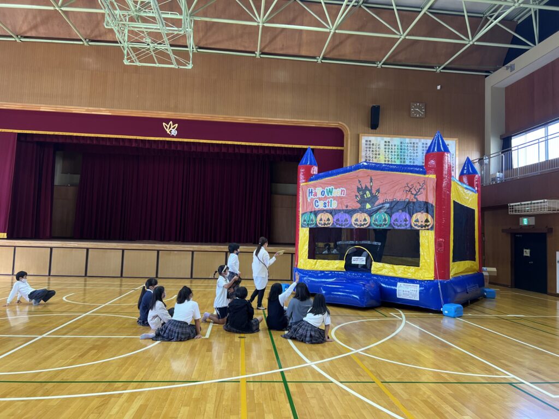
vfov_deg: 53.1
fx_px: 420
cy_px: 210
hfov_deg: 67.3
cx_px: 280
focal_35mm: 26
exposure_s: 1/121
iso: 125
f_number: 1.5
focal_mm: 5.7
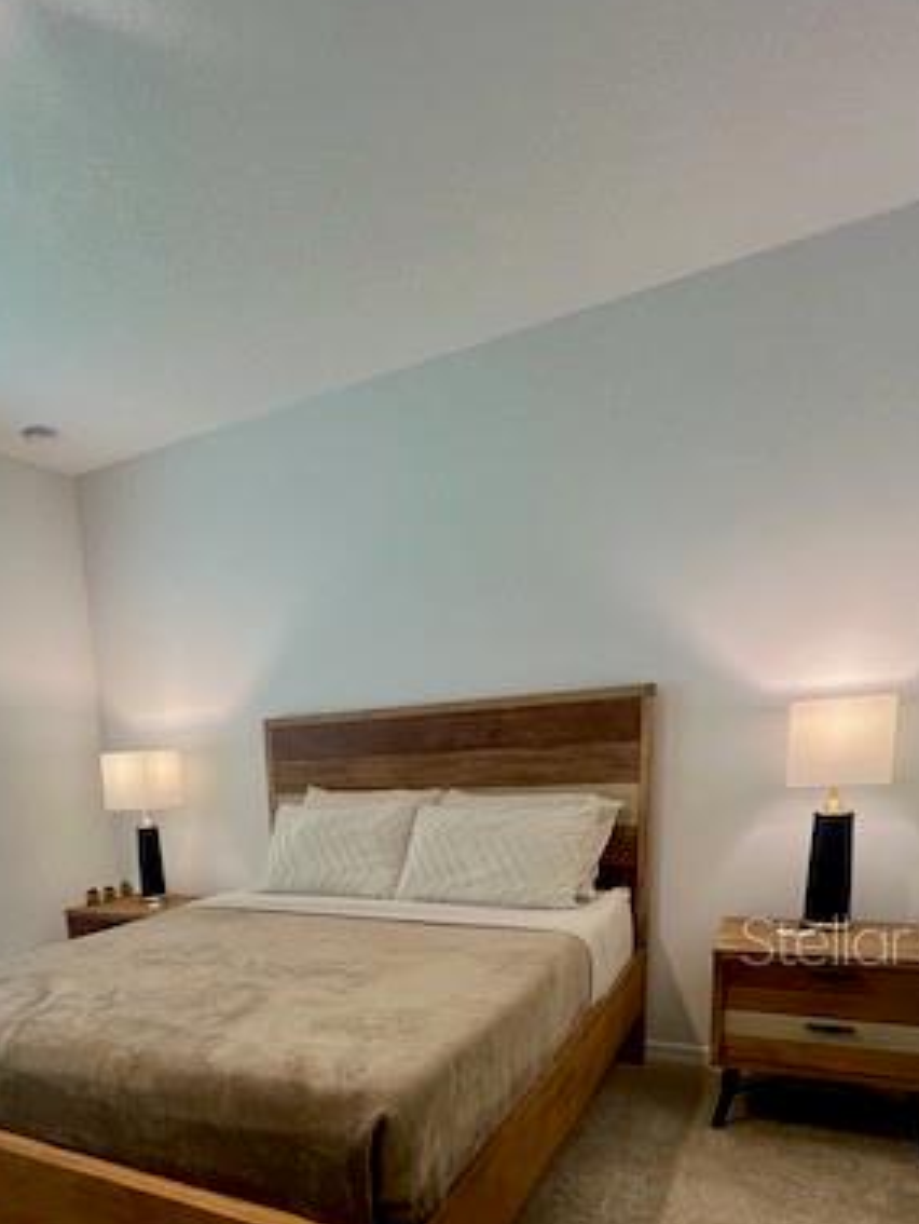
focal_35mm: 22
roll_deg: +2.5
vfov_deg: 70.5
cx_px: 269
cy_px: 939
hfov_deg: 58.9
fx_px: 778
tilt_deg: -12.9
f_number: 1.8
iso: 160
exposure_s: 1/60
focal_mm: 1.57
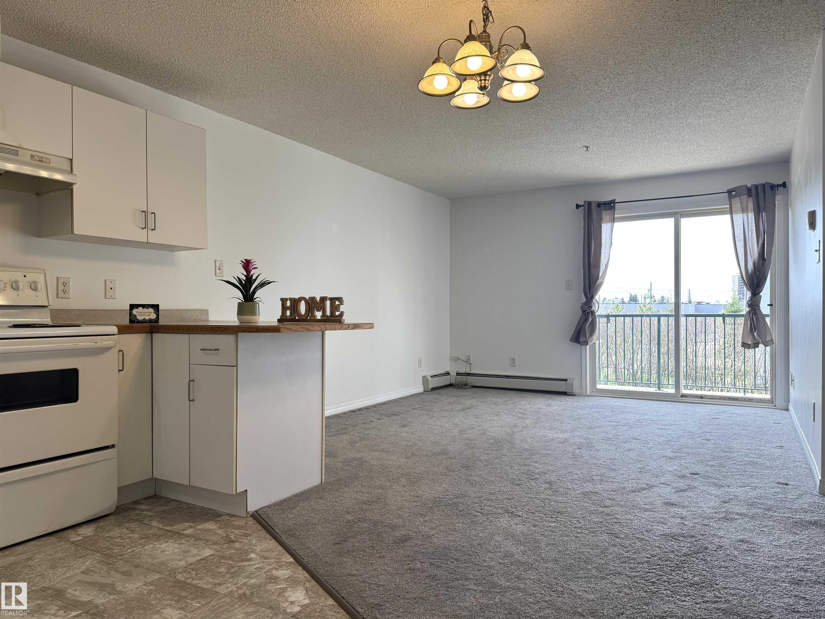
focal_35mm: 24
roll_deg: +0.9
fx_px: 572
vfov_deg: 56.8
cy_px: 310
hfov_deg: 71.6
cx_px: 412
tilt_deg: +0.9
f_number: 1.78
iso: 64
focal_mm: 6.76
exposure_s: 1/251
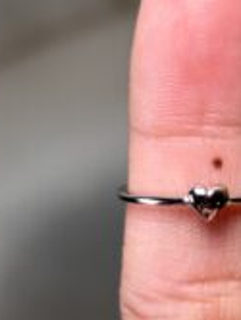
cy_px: 102
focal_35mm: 125
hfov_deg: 11.8
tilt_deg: -57.7
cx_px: 201
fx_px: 1157
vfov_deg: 15.7
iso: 50
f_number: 1.6
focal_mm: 5.96
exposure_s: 1/112
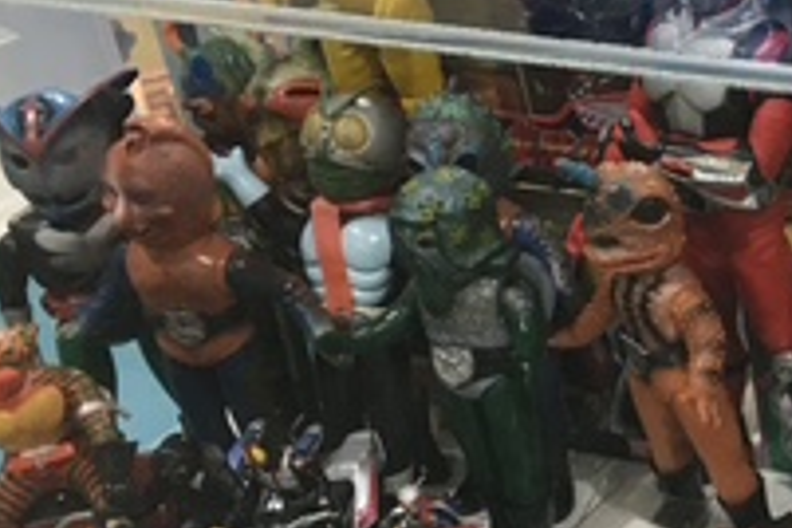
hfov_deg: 18.7
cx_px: 1190
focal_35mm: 96
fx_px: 2112
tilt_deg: -31.4
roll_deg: +2.7
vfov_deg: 14.2
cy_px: 433
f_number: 2.2
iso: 64
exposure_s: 1/30
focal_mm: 4.15
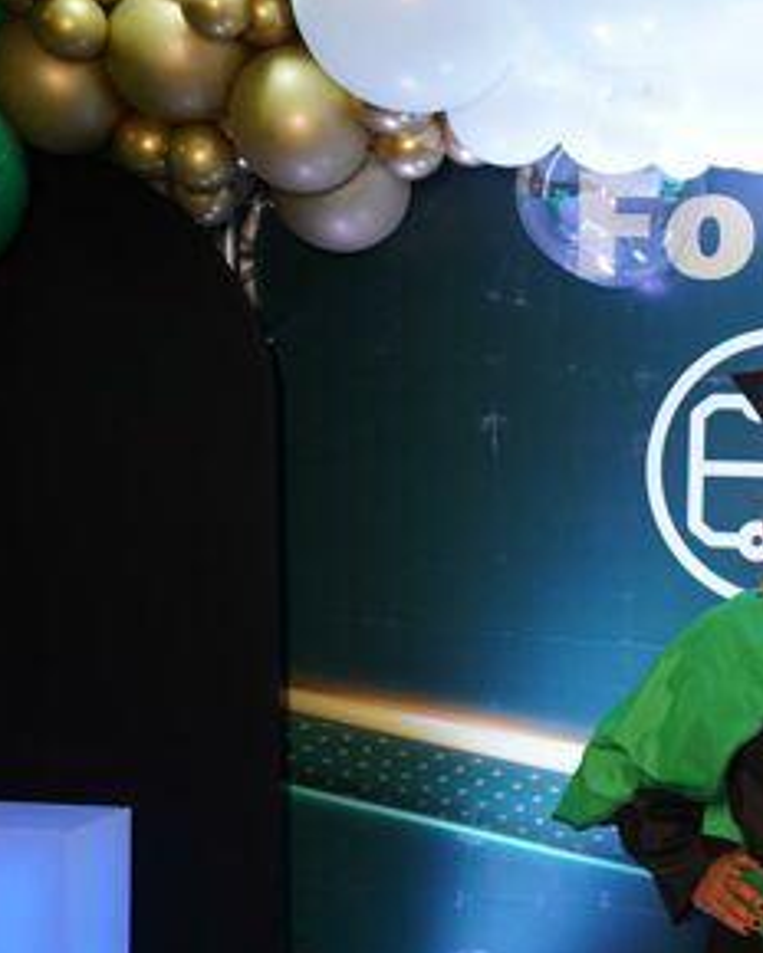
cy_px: 575
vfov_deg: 29.5
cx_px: 914
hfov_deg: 22.1
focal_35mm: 64
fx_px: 1807
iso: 1600
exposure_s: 1/125
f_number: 4
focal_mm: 33
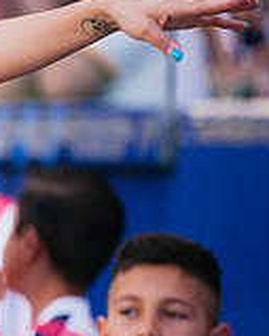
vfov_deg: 3.3
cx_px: -294
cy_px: 158
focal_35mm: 581
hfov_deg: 2.6
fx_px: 5787
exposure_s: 1/1000
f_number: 2.8
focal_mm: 170
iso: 1600
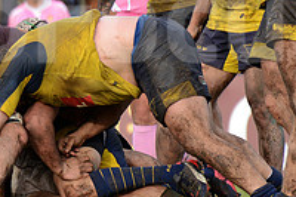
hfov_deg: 2.4
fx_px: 7164
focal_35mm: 872
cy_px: 13
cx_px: -27
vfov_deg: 1.6
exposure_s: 1/640
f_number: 5.6
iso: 1000
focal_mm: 300
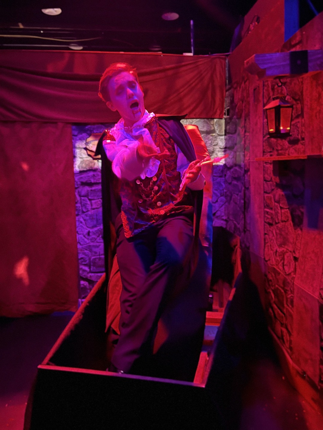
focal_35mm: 26
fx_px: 323
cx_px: 162
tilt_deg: -9.5
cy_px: 215
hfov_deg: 53.1
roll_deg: +3.3
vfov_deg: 67.3
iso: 1600
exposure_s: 1/9
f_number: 1.5
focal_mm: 5.7
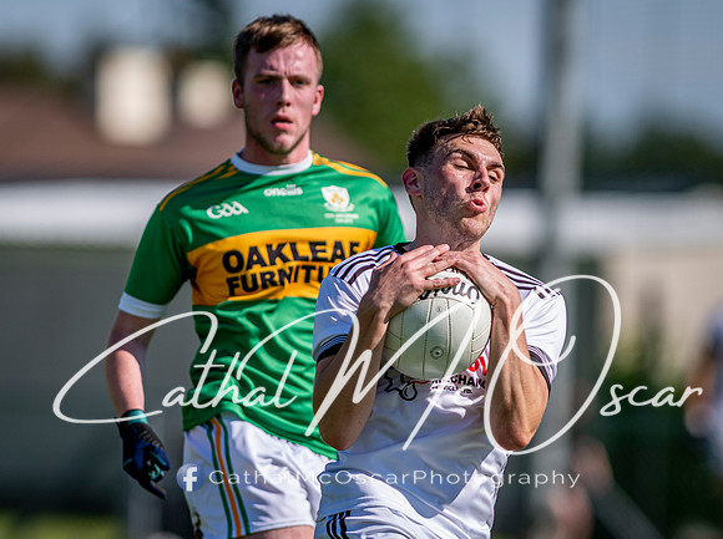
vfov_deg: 2.5
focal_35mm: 592
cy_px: 250
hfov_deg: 3.4
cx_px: 455
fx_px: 12355
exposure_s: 1/2500
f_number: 2.8
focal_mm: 300
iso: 100
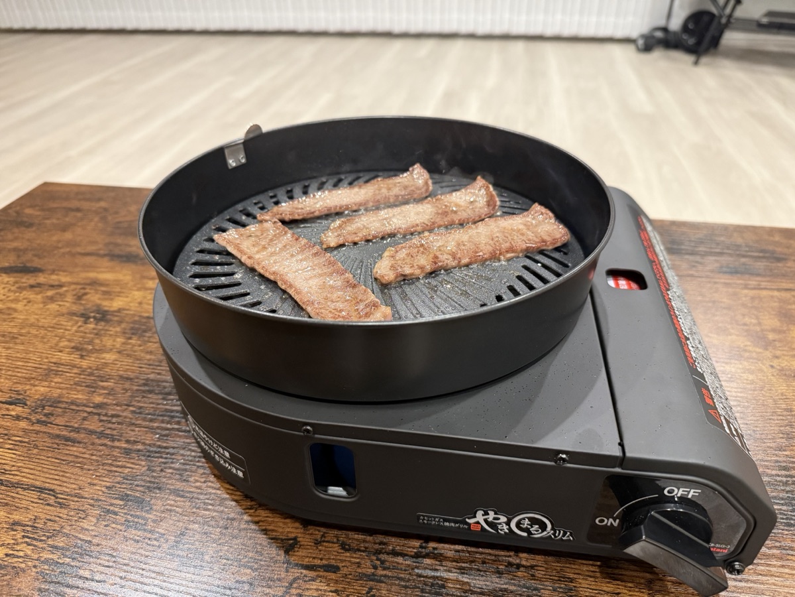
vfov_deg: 56.8
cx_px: 398
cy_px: 298
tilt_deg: -34.6
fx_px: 551
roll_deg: +0.9
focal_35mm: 24
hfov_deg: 71.6
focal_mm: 6.76
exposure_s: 1/60
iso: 400
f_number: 1.78
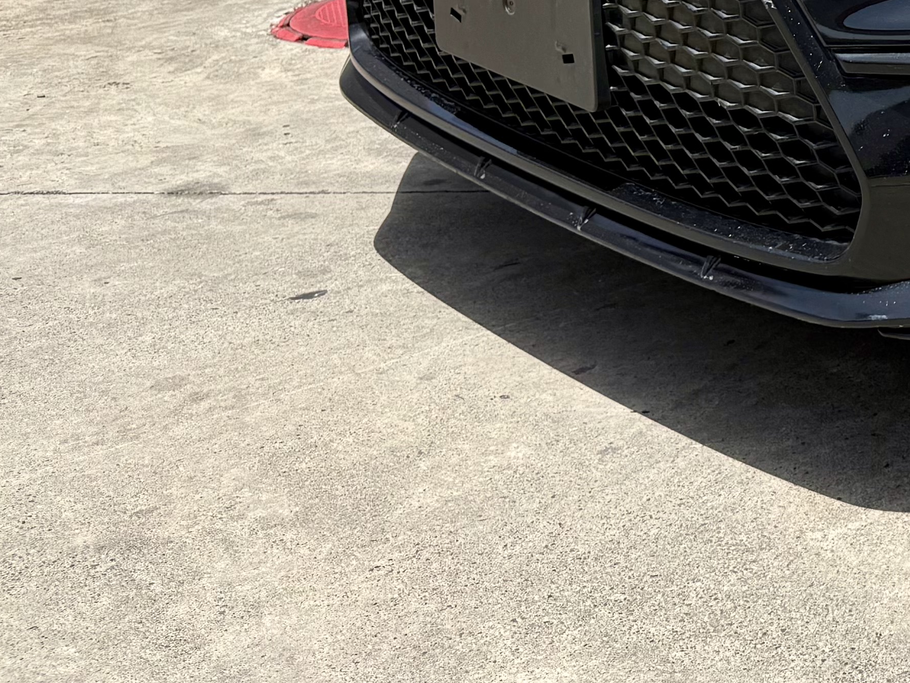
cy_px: -151
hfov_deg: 21.4
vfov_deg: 18.1
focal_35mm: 77
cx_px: 1350
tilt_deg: -9.1
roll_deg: -2.0
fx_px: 2024
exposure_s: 1/3425
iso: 80
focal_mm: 6.76
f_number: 1.78
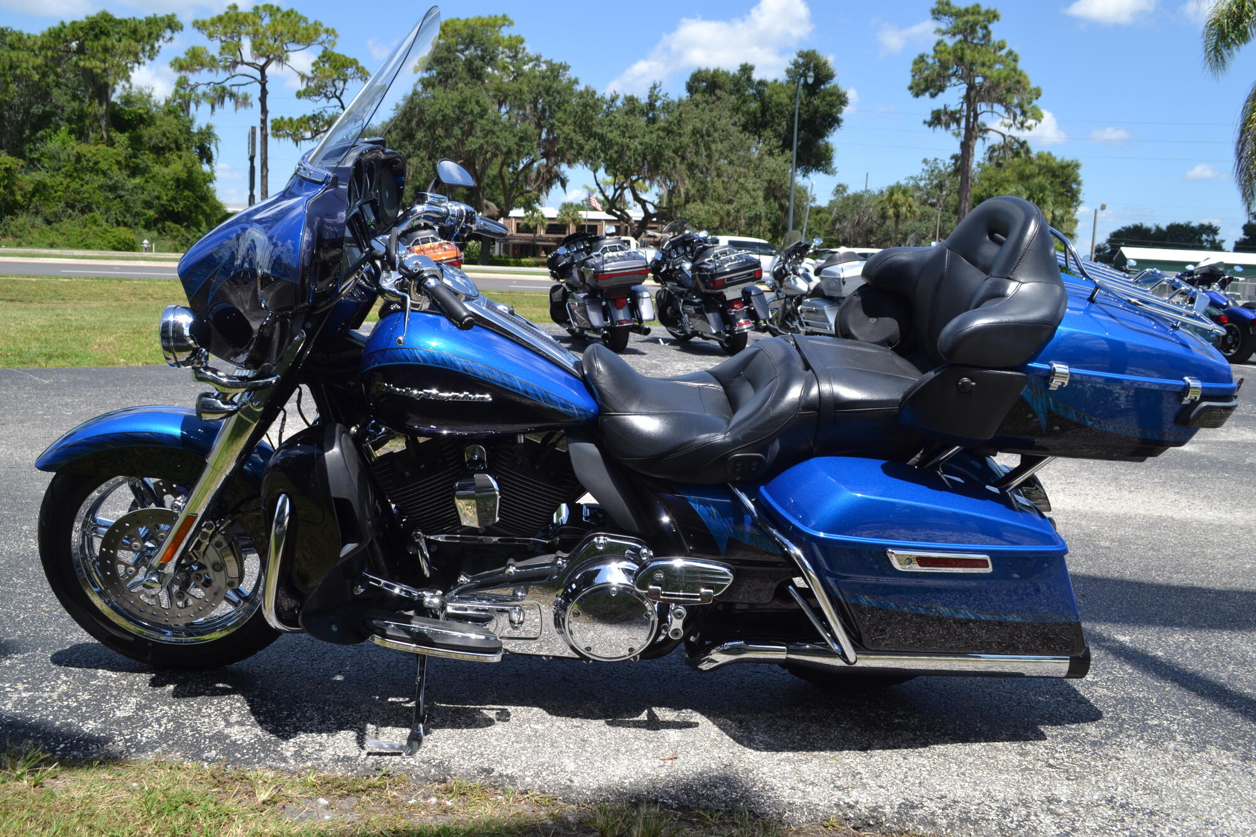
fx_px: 1047
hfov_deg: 61.9
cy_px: 418
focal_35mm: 30
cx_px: 628
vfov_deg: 43.6
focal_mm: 20
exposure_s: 1/200
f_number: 7.1
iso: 100
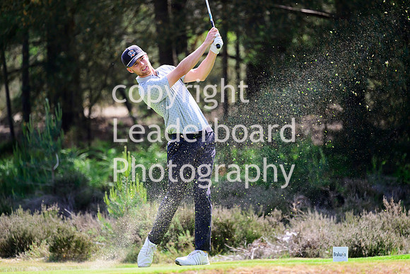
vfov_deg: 4.0
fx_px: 3873
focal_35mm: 340
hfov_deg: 6.1
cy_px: 137
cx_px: 205
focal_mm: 340
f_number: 5.6
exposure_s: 1/2000
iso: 1000
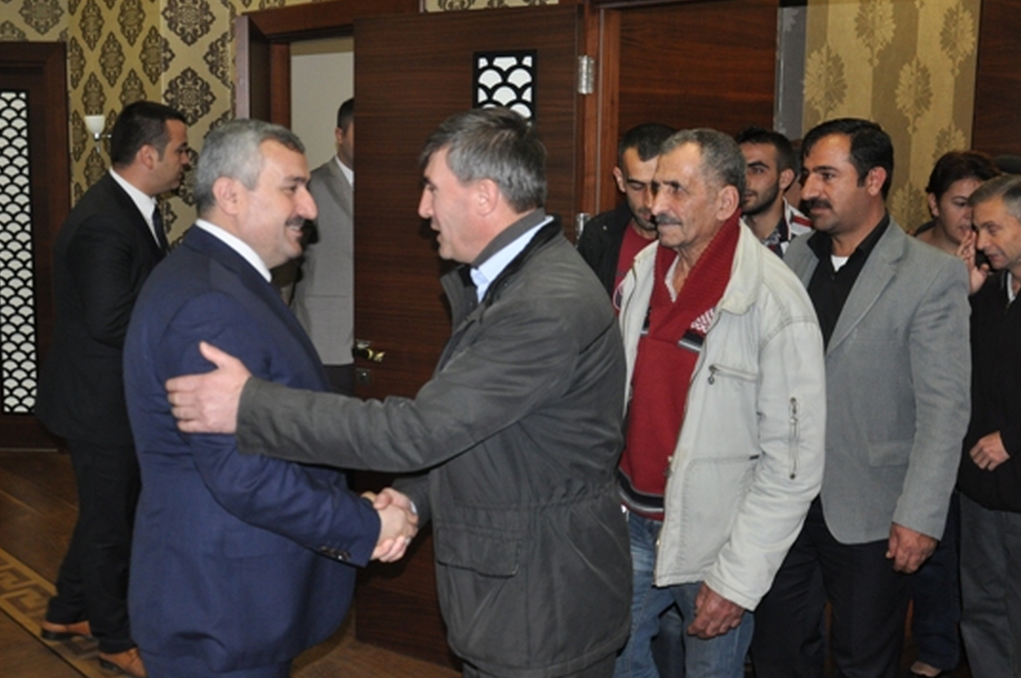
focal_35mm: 43
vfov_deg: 31.1
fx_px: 1218
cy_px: 296
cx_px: 474
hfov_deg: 45.4
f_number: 3.8
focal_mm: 24
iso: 800
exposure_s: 1/60
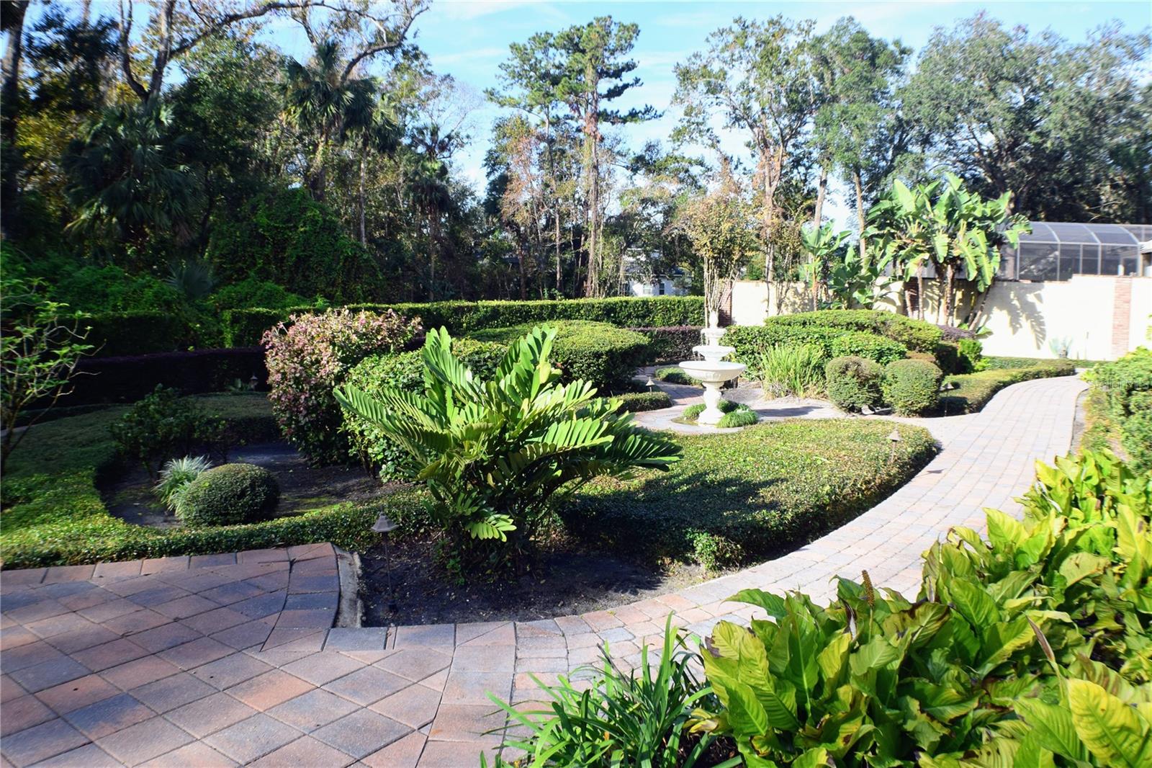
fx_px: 1152
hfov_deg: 53.1
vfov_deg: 36.9
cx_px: 576
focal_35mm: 36
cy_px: 384
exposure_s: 1/320
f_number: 10
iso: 400
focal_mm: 24
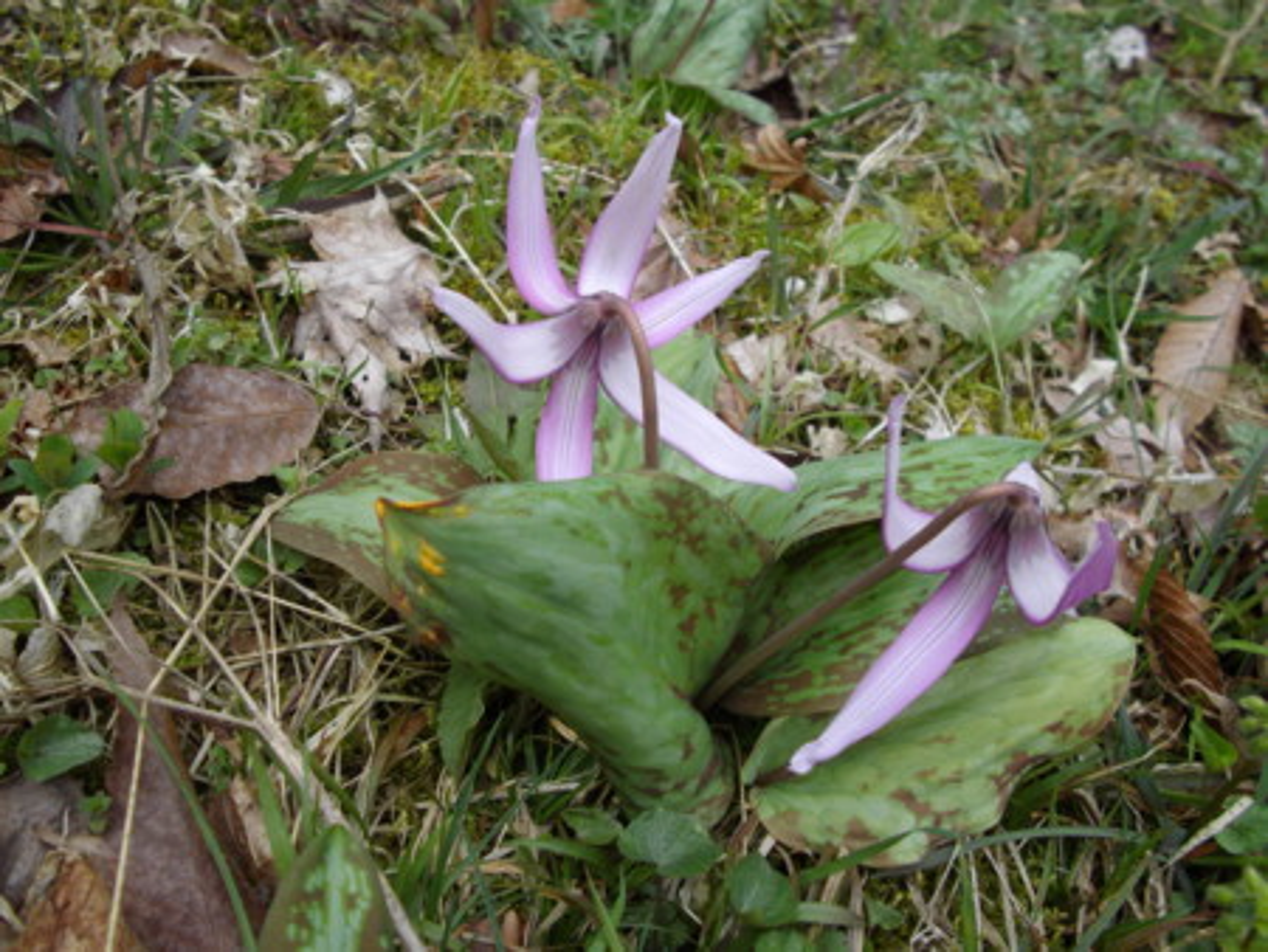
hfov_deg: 56.8
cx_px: 634
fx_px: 1173
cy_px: 476
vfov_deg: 44.2
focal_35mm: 32
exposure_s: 1/320
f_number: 3.5
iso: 100
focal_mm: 5.8
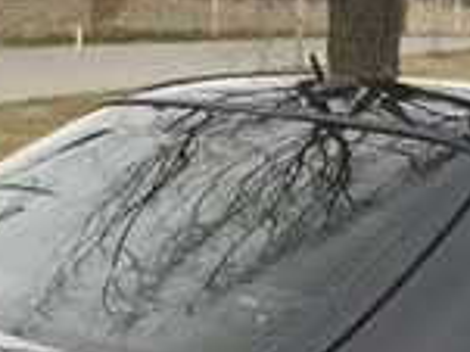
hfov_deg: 15.3
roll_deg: -2.3
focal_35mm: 127
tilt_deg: -15.8
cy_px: 509
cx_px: 433
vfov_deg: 11.2
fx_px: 1723
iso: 32
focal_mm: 4.15
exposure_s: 1/791
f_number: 2.2
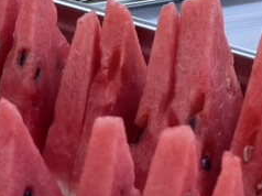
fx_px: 847
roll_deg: -4.3
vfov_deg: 11.9
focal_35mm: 112
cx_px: 120
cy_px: -181
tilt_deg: -14.0
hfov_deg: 17.6
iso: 32
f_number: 1.6
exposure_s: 1/150
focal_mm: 4.2
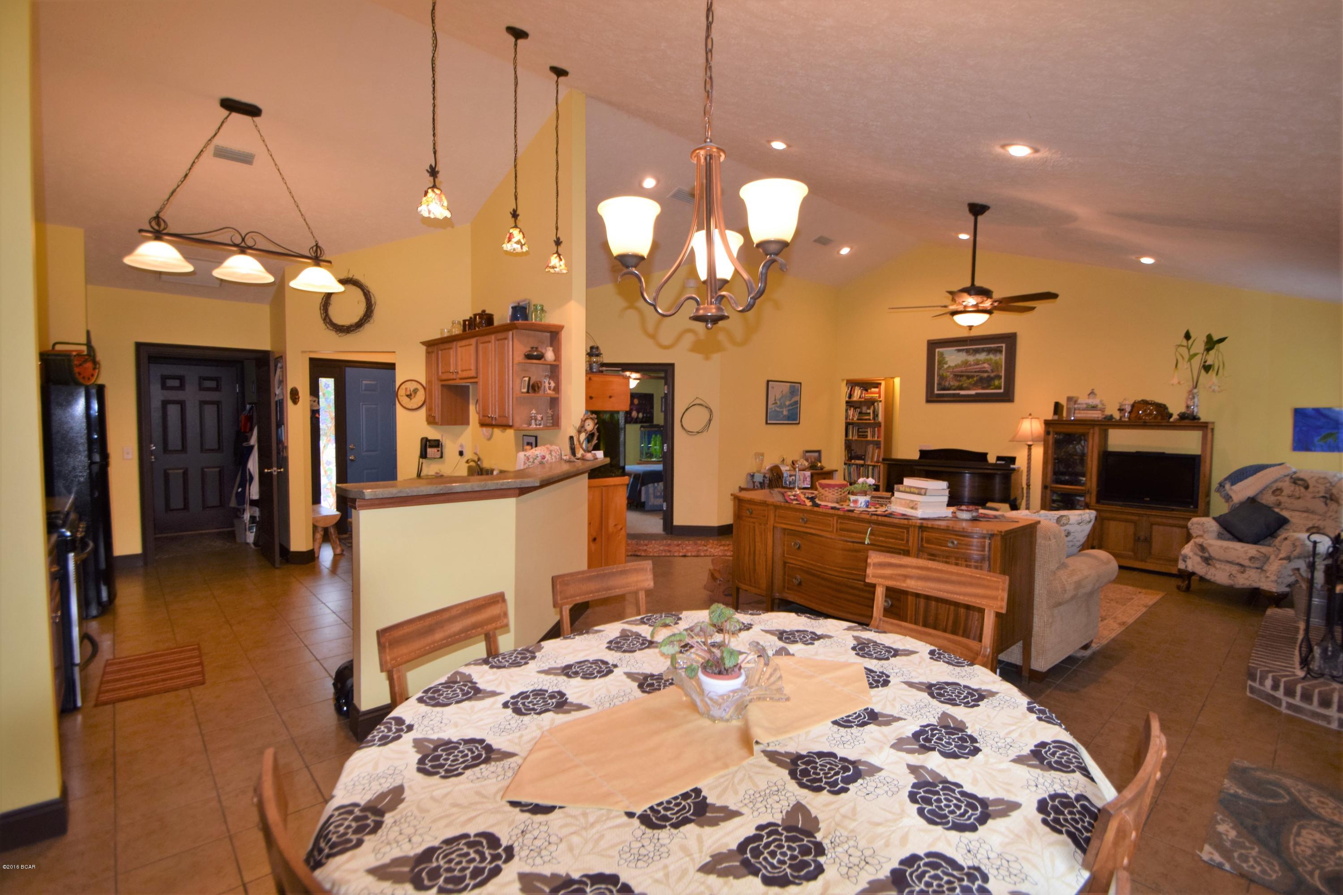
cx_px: 672
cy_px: 448
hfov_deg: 100.4
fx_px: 560
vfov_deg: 77.3
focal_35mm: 15
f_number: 3.5
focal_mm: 10
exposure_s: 1/60
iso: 560
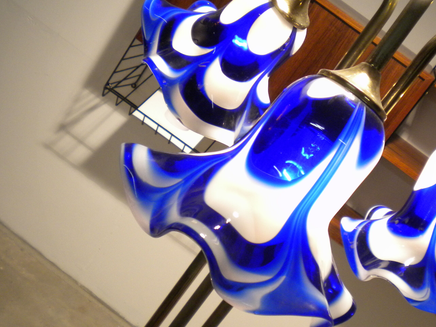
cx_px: 303
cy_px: 145
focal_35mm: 50
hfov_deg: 37.6
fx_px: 630
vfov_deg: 29.1
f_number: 3.1
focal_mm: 6.3
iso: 267
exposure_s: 1/59.8
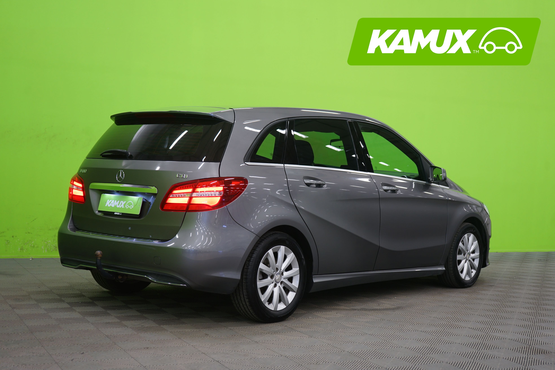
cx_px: 278
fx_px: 771
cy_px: 185
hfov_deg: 39.6
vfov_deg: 27.0
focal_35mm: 50
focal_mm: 50
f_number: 5
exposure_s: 1/8
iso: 400
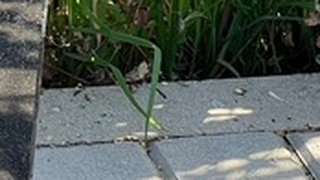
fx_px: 3276
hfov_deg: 5.5
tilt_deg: -25.2
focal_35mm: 386
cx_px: -362
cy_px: -296
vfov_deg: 3.1
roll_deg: -0.3
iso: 32
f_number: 2.8
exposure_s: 1/99
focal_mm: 9
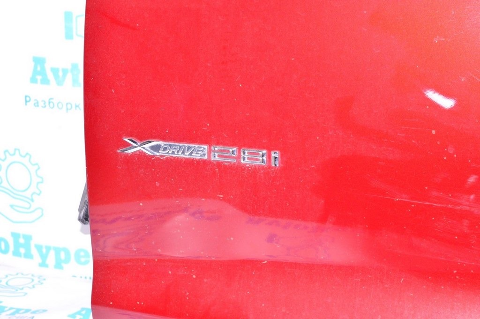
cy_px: 160
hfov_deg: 28.1
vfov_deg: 18.9
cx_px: 240
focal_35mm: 72
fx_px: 959
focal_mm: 48
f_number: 8
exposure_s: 1/200
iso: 1600
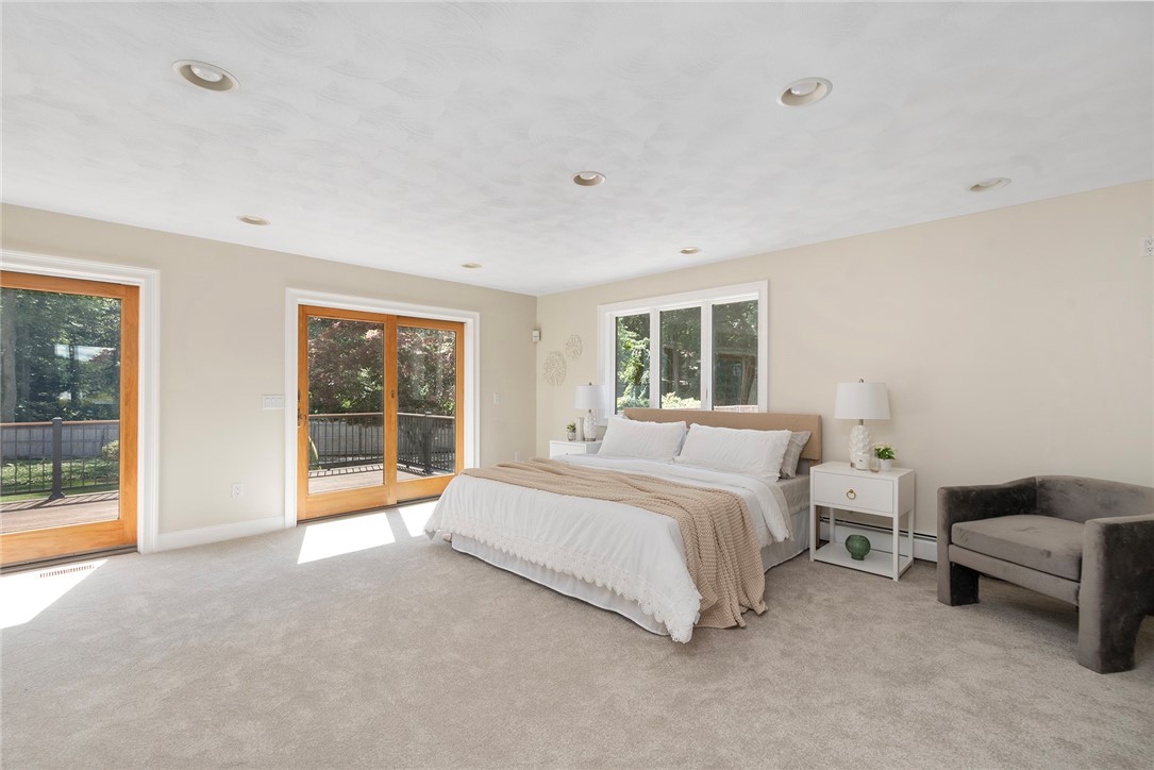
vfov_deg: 77.4
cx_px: 577
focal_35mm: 15
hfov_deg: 100.4
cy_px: 385
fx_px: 481
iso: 400
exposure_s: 1/100
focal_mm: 10
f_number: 10
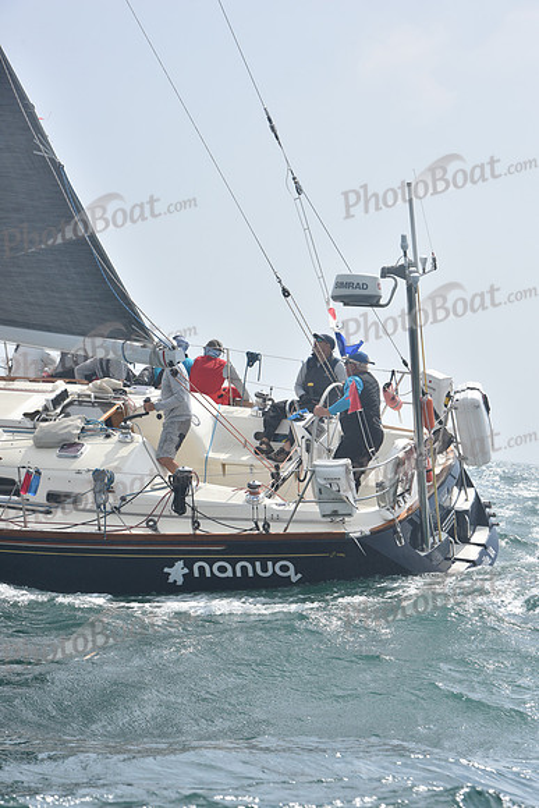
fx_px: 2469
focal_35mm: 110
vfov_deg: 18.6
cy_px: 404
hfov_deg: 12.5
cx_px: 270
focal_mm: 110
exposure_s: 1/800
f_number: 13
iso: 320
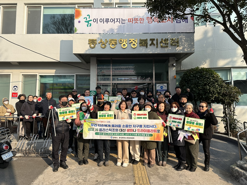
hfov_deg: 71.6
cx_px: 124
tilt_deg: +4.5
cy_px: 92
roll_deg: -0.3
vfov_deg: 56.8
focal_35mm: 24
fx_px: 171
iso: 80
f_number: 1.78
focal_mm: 6.86
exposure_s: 1/1845
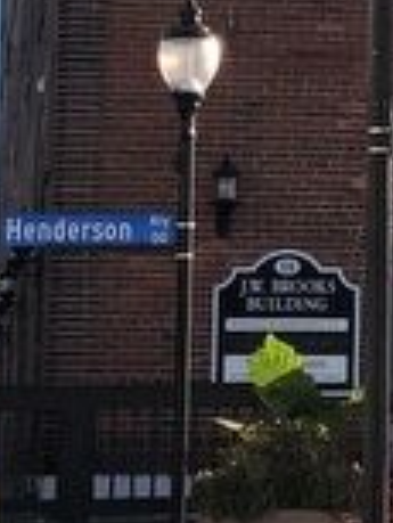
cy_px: -150
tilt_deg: +9.0
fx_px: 4112
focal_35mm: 272
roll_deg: -0.2
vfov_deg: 7.2
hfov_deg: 5.3
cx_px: 878
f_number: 2.4
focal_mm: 6
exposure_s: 1/1312
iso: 32
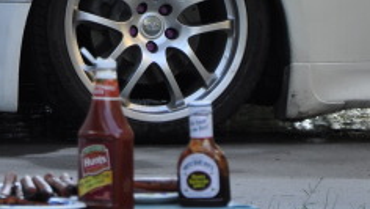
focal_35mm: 559
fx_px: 5485
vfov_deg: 2.2
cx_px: 34
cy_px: -186
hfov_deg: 3.9
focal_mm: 105
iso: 320
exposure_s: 1/125
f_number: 5.6
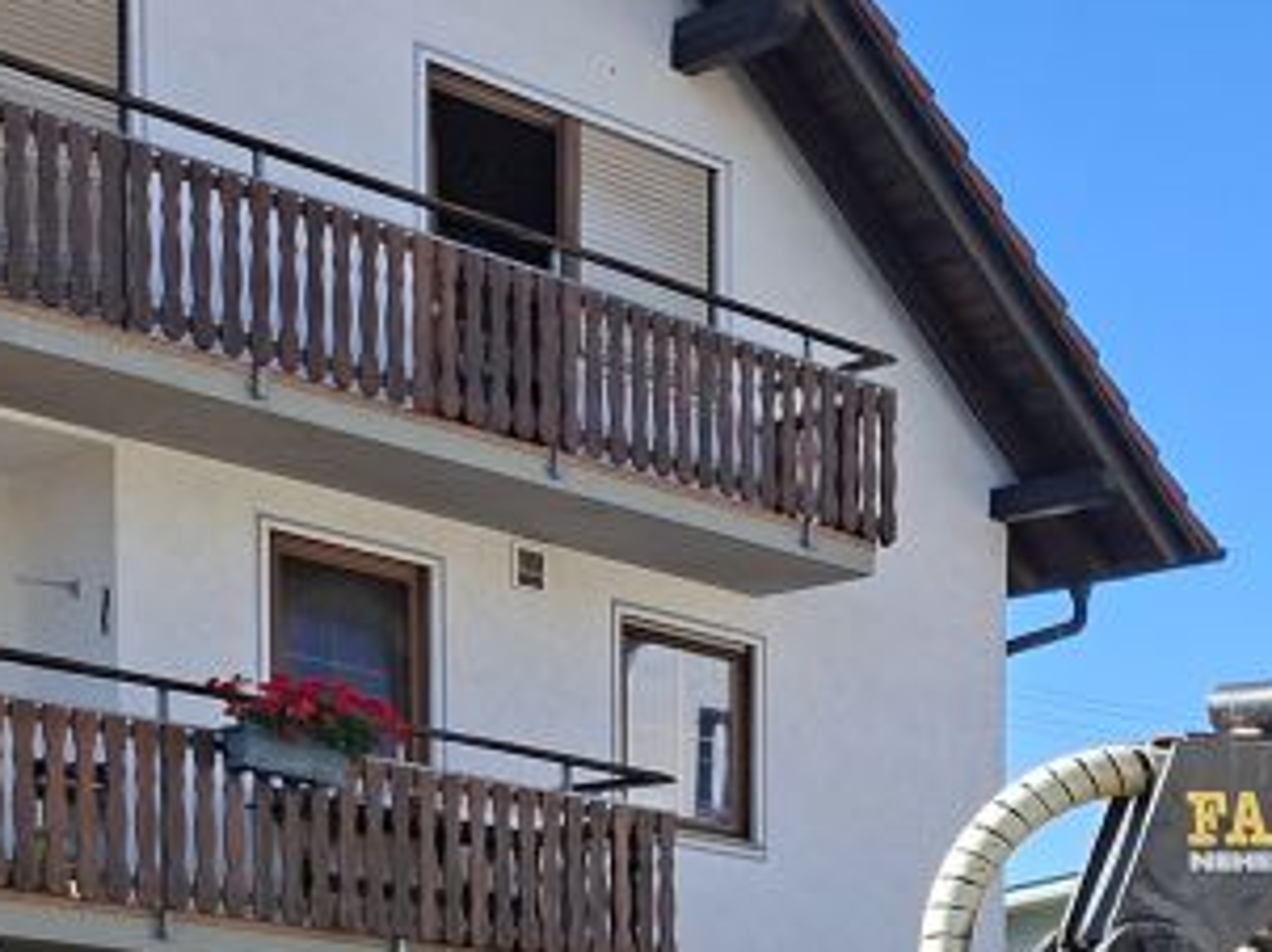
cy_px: 1601
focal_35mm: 78
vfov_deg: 16.4
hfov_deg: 23.1
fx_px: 2864
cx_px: 1491
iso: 50
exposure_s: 1/1055
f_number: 1.8
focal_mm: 5.54
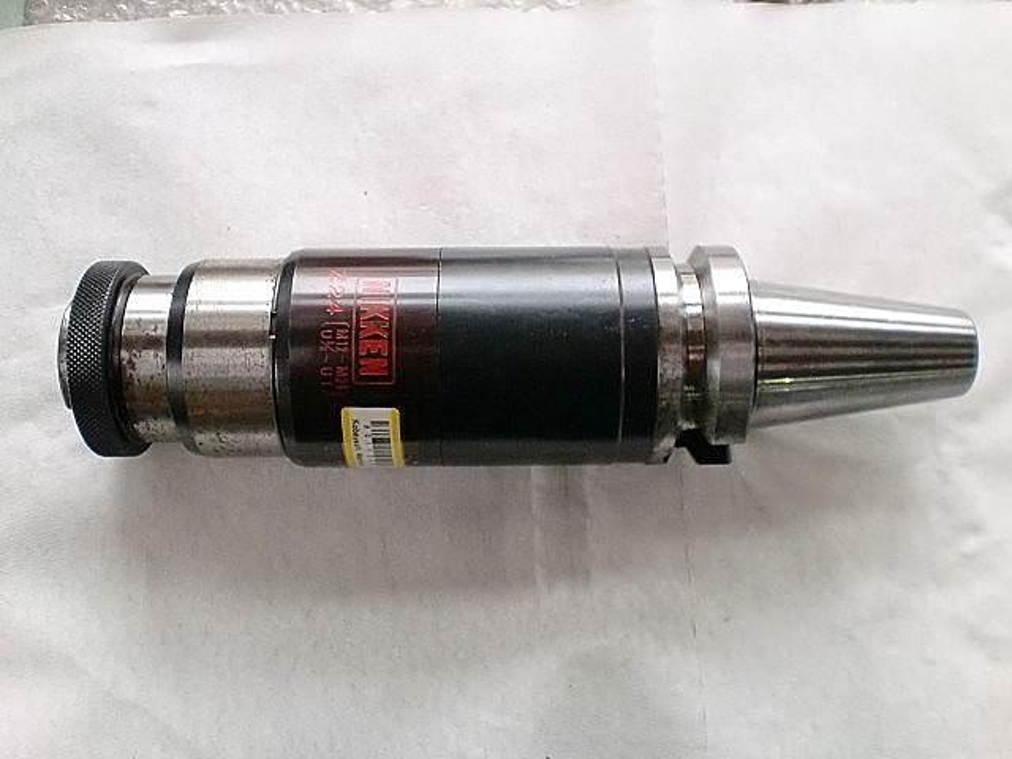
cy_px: 380
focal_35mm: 35
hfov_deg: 52.6
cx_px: 506
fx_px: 1023
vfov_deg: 40.7
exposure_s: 1/60
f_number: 3.1
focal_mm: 6.3
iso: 400
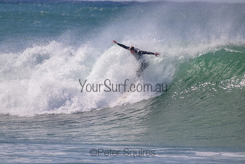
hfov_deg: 2.6
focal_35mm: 800
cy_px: 82
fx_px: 5445
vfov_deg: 1.7
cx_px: 122
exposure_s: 1/2000
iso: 560
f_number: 11
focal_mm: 800
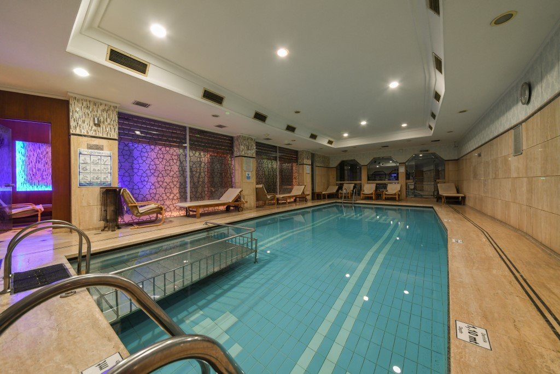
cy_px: 187
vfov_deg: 90.0
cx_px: 280
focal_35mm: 12
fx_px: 187
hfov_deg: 112.6
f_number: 7.1
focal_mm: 12
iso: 1250
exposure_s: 1/4
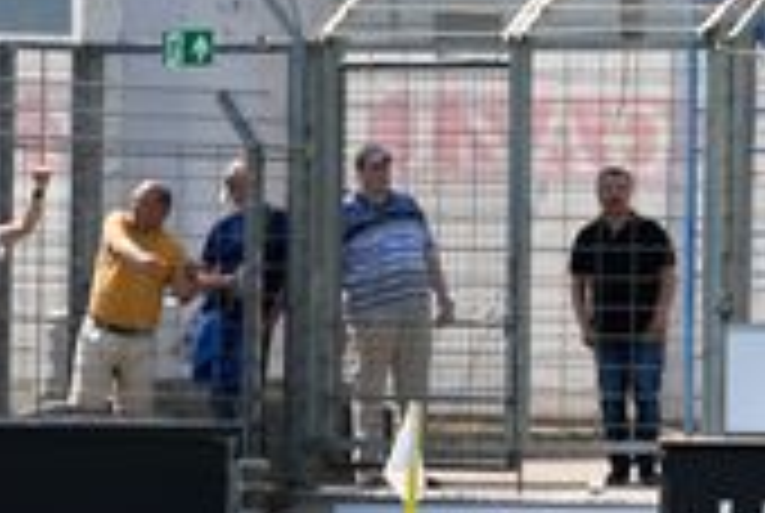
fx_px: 21351
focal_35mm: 1003
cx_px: 1012
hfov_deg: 2.1
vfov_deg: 1.4
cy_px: 495
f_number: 4.5
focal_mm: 200
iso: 160
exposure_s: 1/1000
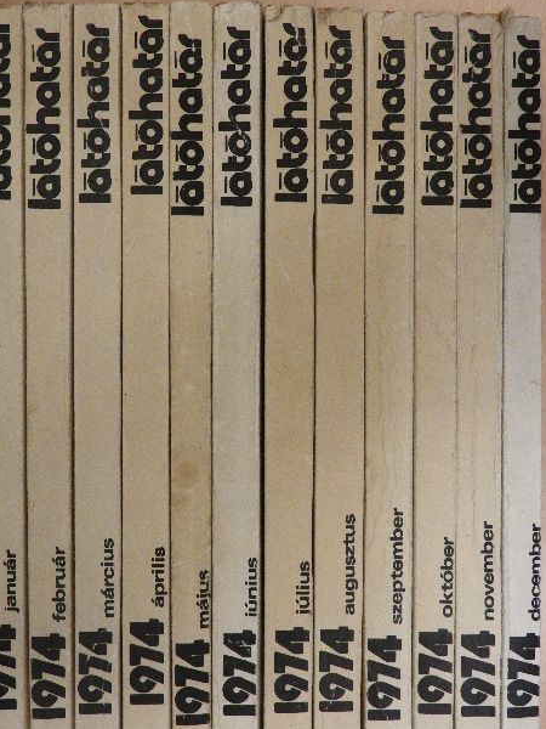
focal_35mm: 32
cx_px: 269
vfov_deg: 56.8
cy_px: 354
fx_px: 673
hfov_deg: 44.2
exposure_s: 1/80
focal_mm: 5.4
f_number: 3.5
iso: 900
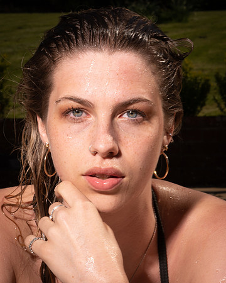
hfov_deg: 7.9
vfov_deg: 9.8
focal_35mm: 197
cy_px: 233
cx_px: 93
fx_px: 1644
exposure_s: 1/125
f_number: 22
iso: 100
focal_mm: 85
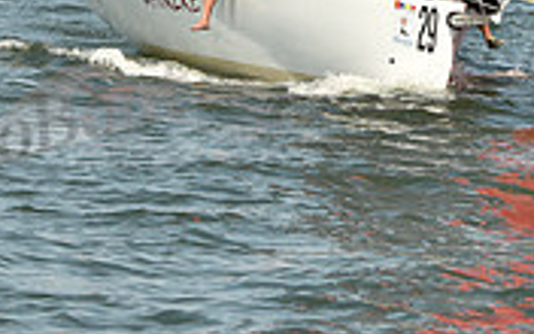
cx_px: 428
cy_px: -74
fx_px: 5487
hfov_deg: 5.6
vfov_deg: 3.5
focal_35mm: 377
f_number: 11
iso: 320
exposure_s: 1/640
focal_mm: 112
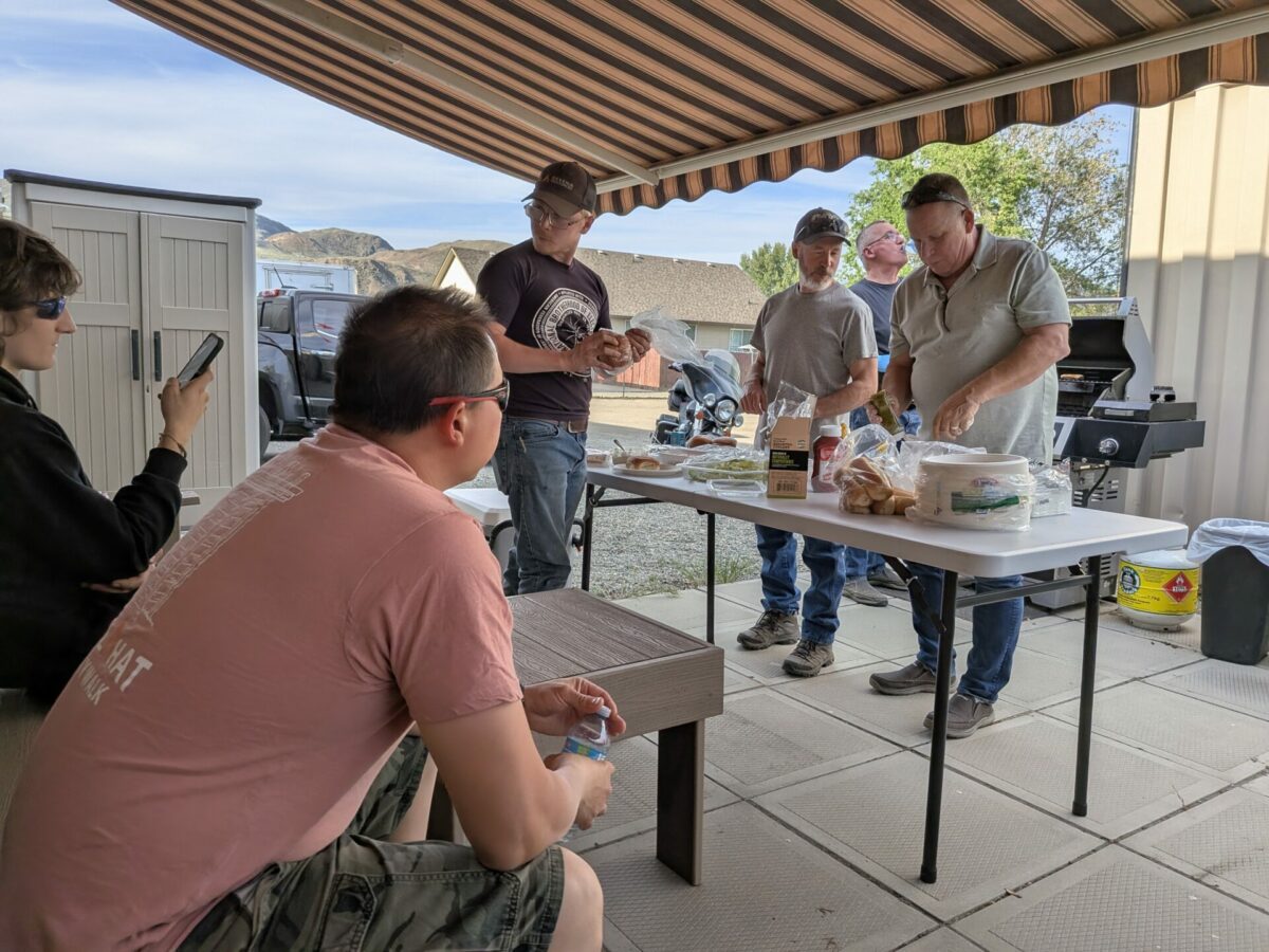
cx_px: 634
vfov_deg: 56.8
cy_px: 476
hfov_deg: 71.6
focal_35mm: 24
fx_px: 880
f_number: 1.7
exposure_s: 1/866
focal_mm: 4.53
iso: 32
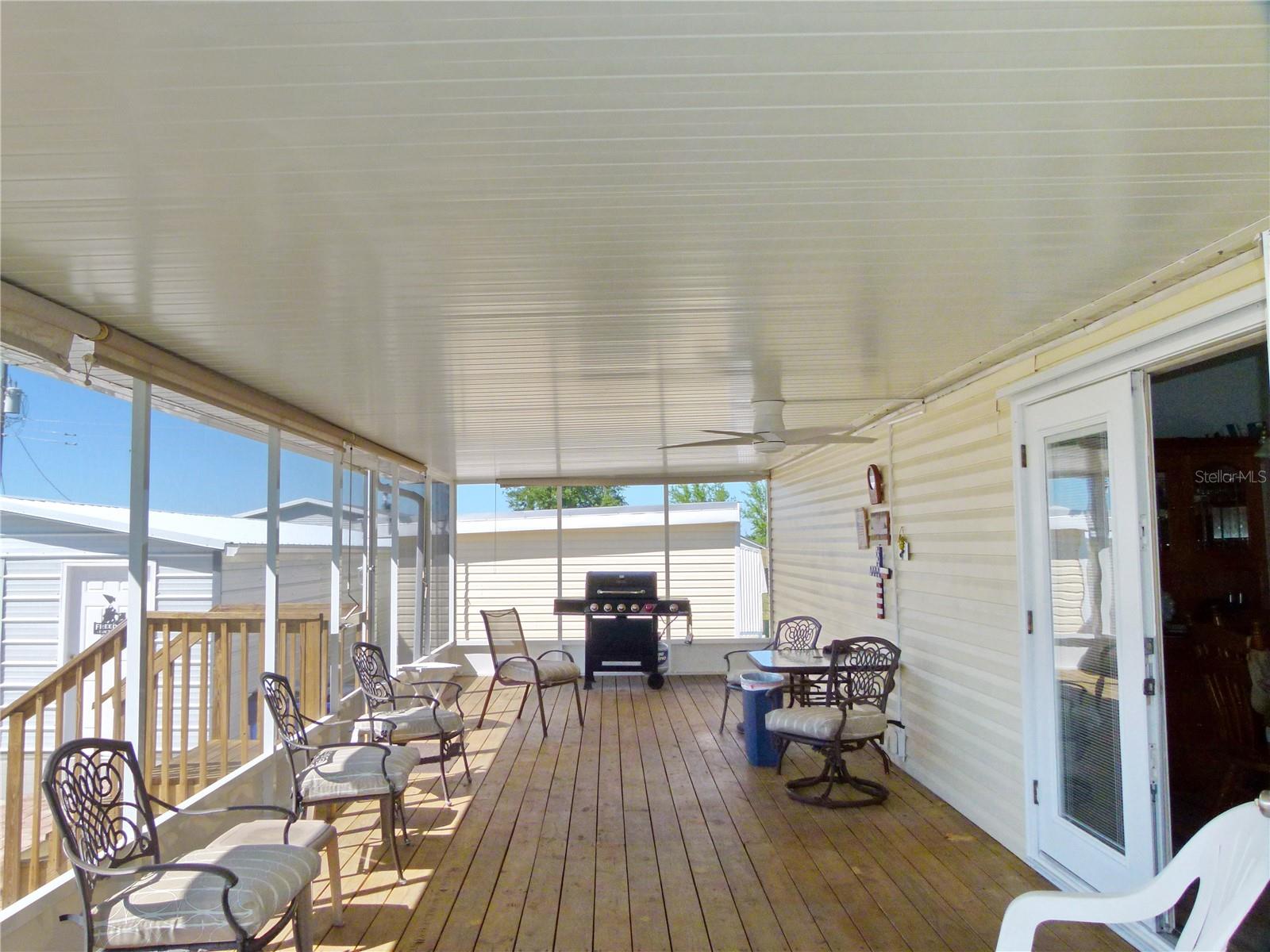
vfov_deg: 54.9
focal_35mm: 25
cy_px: 476
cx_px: 635
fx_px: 917
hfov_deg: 69.4
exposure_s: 1/500
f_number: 4
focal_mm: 4.5
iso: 100
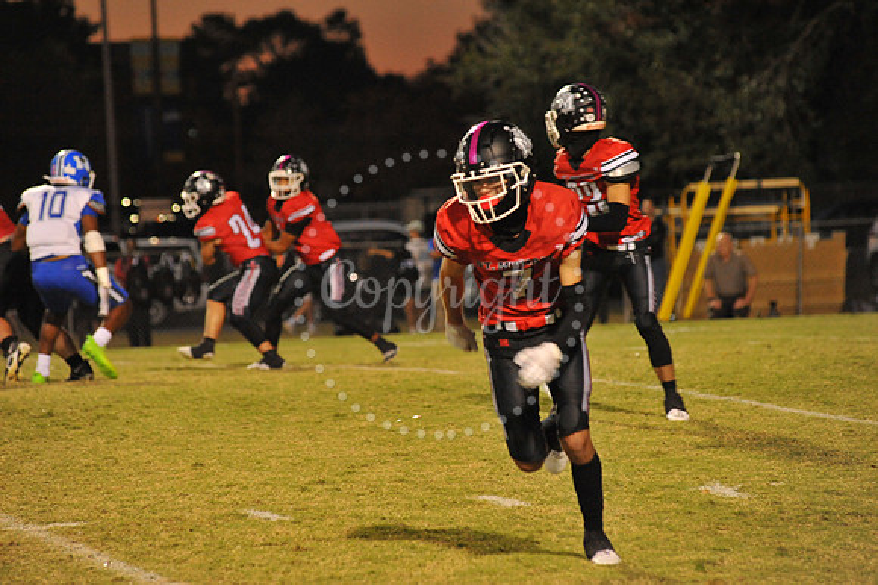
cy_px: 292
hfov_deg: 10.3
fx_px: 4875
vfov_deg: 6.9
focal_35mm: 200
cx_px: 439
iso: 5000
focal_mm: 200
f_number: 5.6
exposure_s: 1/200
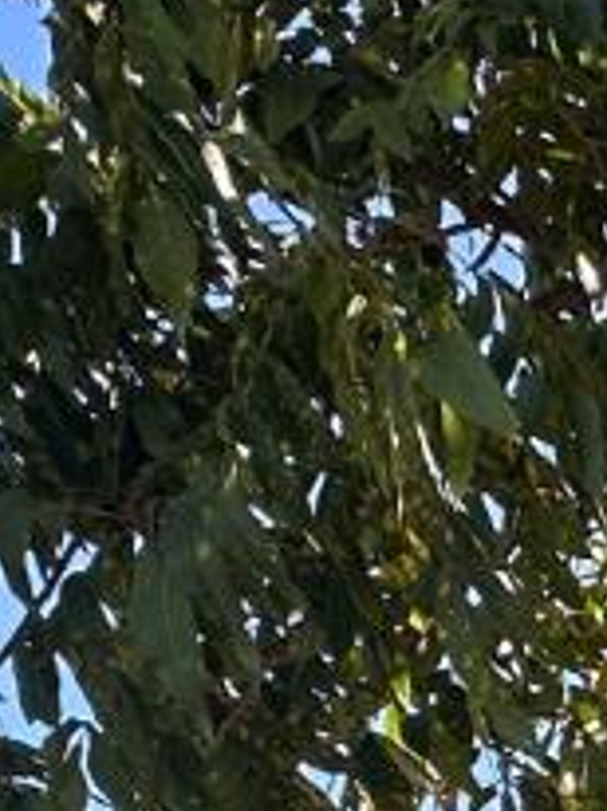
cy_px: 1789
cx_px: 1439
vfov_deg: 14.6
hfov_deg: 11.9
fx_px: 2390
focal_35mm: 102
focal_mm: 2.22
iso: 40
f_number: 2.2
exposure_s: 1/276
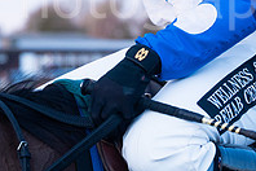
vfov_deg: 6.6
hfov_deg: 10.0
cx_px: 156
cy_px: -63
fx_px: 1458
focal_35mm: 205
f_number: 3.5
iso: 1250
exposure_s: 1/1250
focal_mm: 70
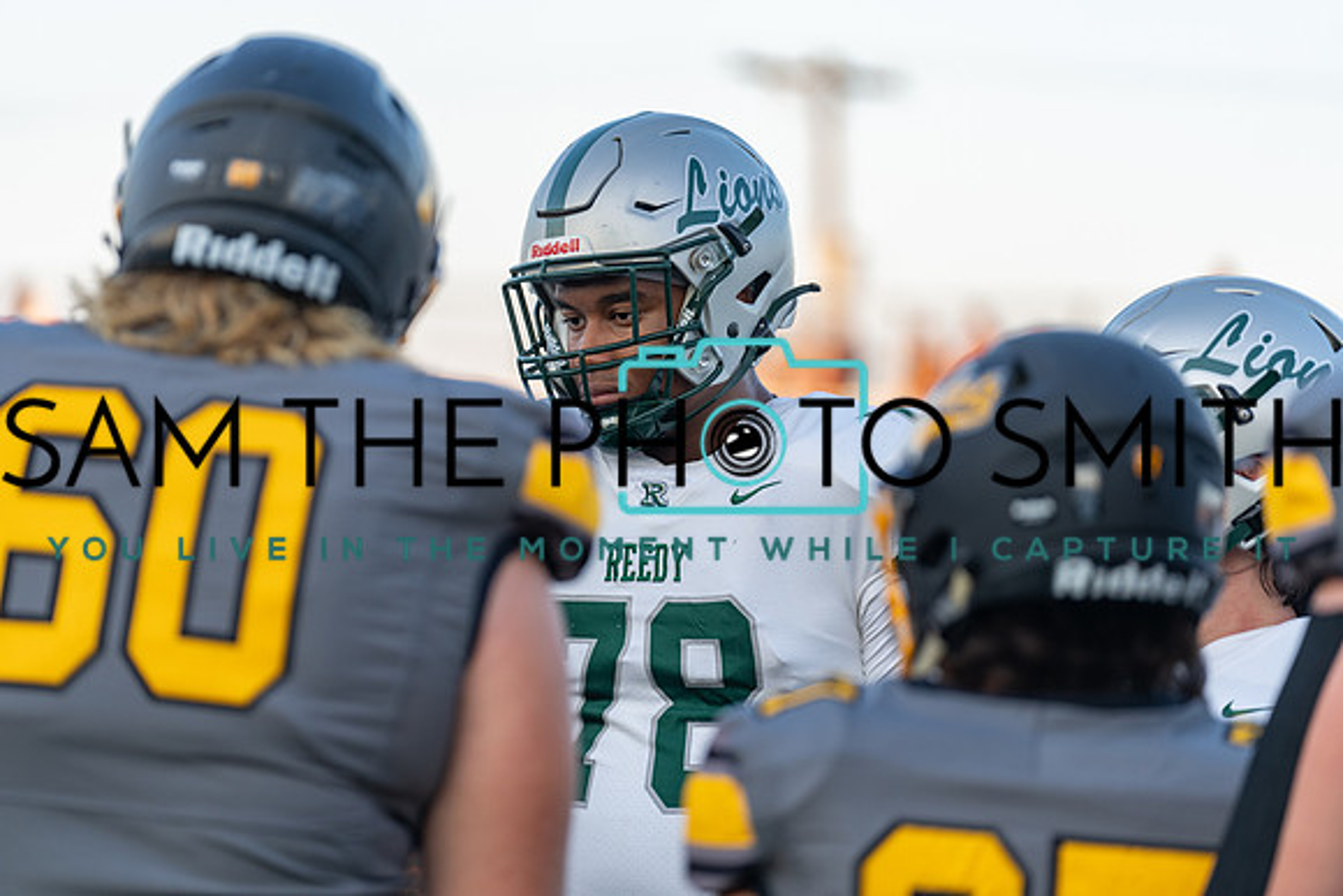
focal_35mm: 171
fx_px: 6380
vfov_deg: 8.0
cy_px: 448
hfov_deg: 12.0
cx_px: 672
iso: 200
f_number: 2.8
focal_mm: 171
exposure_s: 1/320
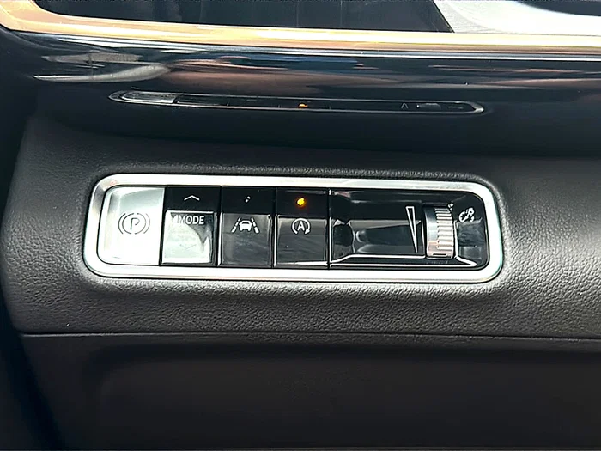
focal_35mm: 34
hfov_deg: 54.0
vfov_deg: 41.8
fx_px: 590
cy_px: 226
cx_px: 300
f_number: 1.78
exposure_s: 1/40
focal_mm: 6.86
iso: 640
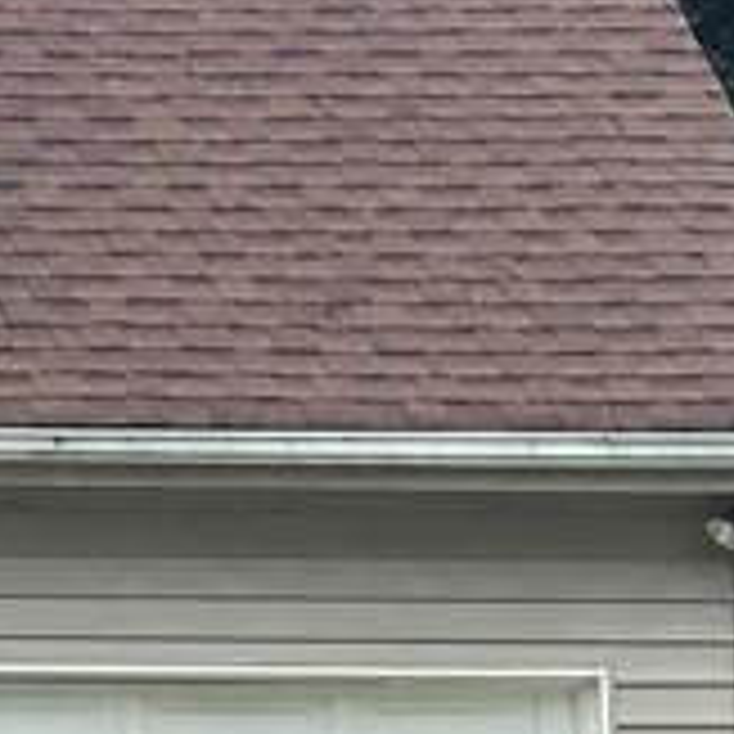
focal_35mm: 289
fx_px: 6933
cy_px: 45
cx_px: -1459
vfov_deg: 6.0
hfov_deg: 5.7
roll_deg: -0.1
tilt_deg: +6.4
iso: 16
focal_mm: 6
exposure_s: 1/358
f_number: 2.4
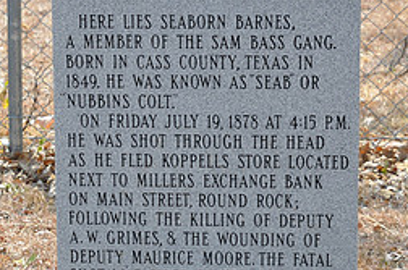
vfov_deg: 8.2
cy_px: 182
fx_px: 1878
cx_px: 183
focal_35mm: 166
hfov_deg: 12.4
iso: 200
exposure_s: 1/160
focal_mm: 48
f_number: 6.3
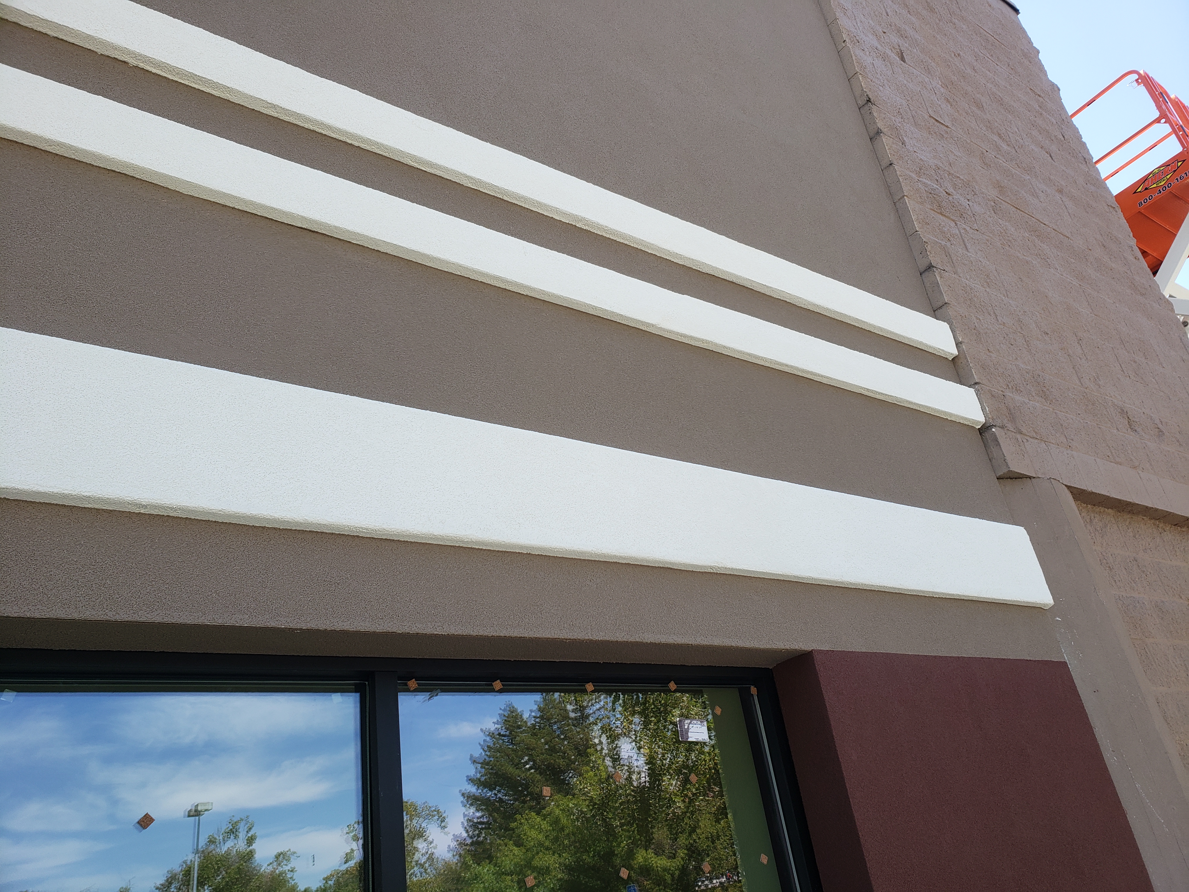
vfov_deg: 53.1
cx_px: 594
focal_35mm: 26
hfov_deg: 67.3
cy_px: 446
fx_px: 893
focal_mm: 4.3
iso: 50
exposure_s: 1/330
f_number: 2.4
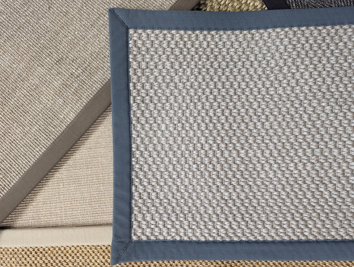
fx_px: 246
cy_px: 134
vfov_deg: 56.9
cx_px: 177
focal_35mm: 24
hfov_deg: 71.5
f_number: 1.85
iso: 306
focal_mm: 6.81
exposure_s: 1/47.6
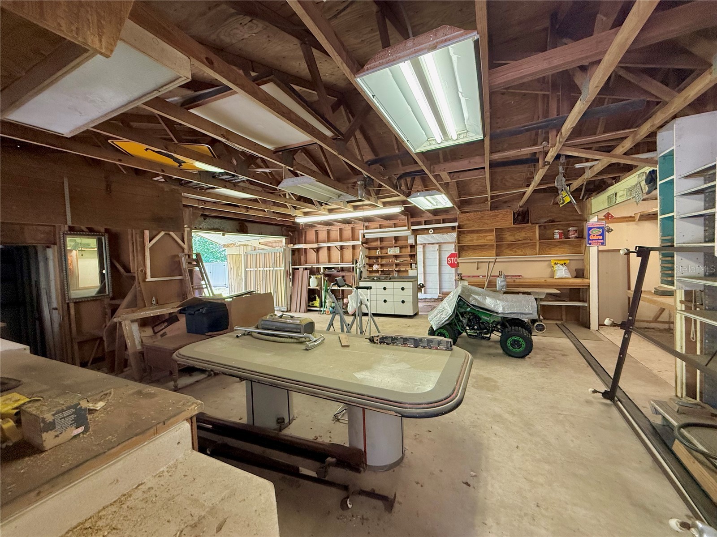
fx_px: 290
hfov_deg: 102.1
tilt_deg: -2.2
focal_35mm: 14
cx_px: 358
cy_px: 268
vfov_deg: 85.7
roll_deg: +1.3
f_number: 2.2
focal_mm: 2.22
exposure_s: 1/120
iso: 400
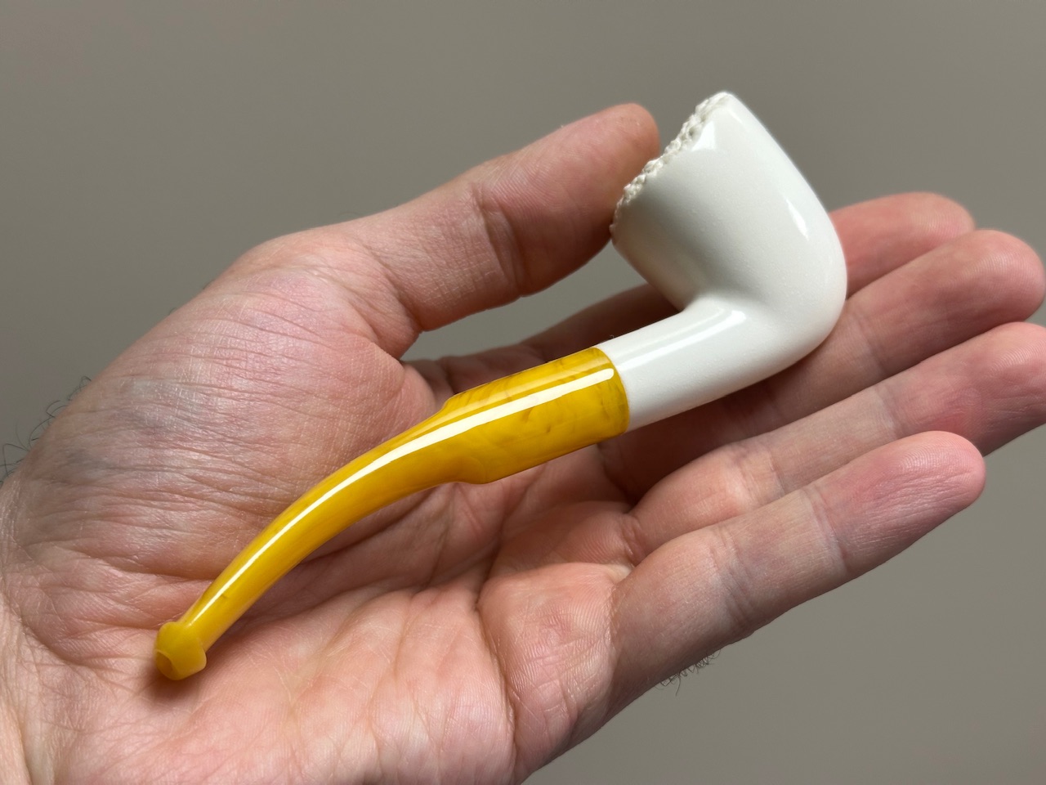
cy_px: 392
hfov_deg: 39.7
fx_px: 1450
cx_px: 523
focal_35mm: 48
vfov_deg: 30.3
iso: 80
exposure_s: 1/121
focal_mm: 6.86
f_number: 1.78
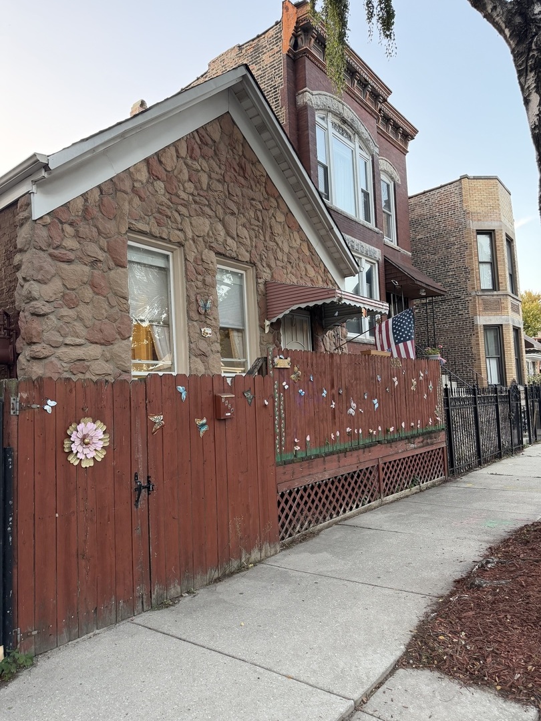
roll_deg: +2.0
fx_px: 500
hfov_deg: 56.8
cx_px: 270
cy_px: 360
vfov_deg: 71.6
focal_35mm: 24
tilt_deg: +4.4
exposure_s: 1/95
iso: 200
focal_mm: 6.76
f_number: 1.78
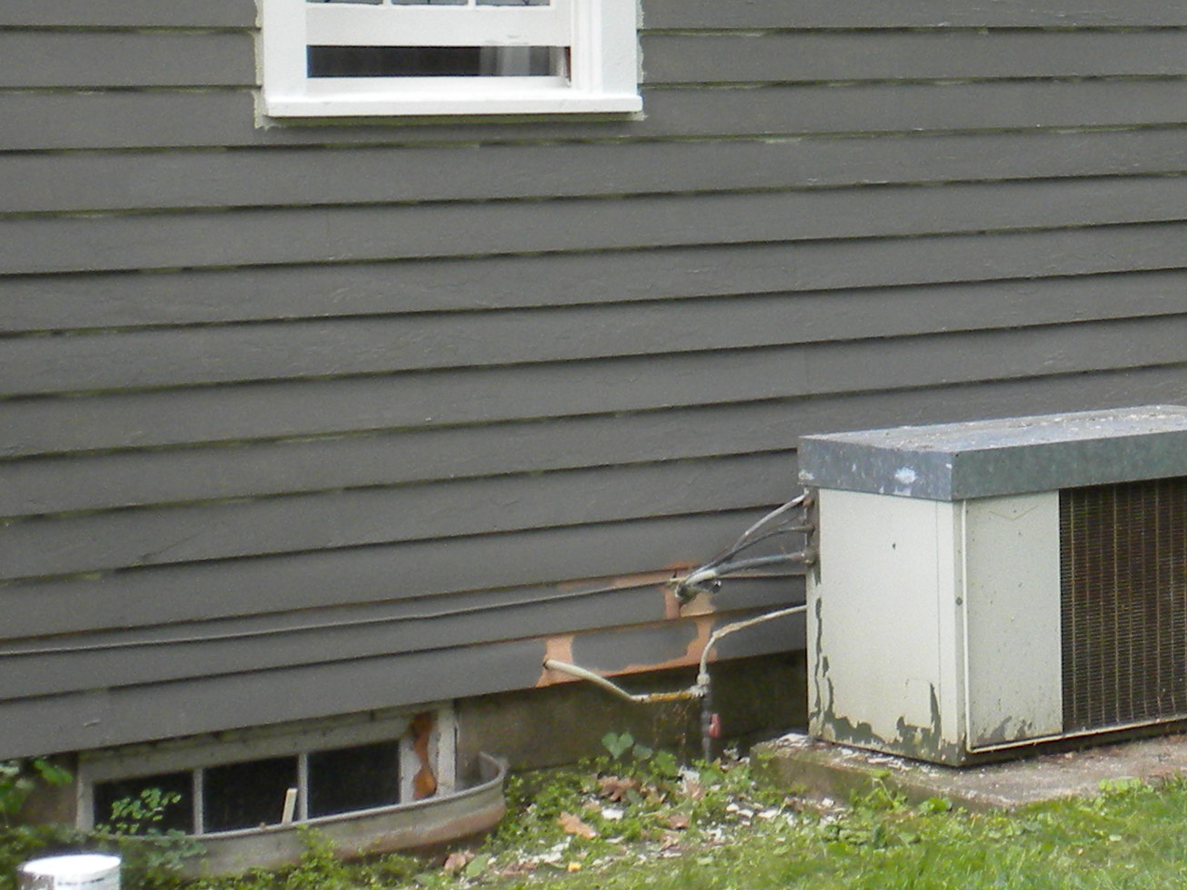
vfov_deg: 13.0
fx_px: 3874
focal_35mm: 113
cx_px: 1059
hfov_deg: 17.2
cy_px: 68
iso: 128
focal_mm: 6.6
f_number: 3.5
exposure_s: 1/64.6
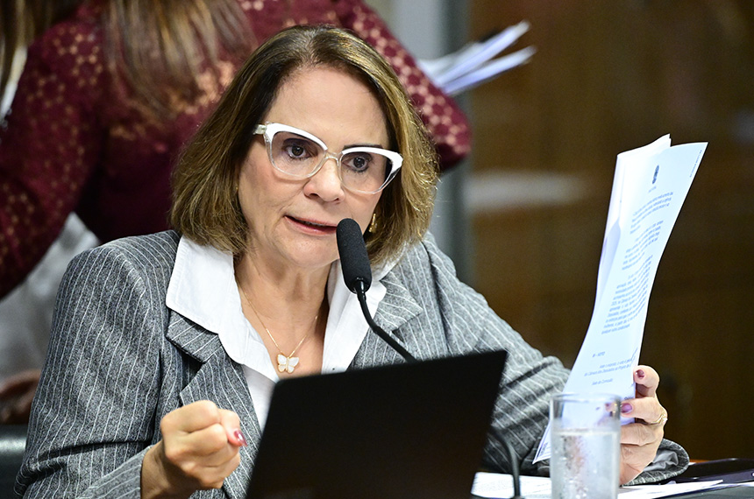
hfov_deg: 6.9
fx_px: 6272
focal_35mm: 300
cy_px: 250
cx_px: 377
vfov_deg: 4.6
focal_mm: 200
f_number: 3.2
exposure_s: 1/200
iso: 5000
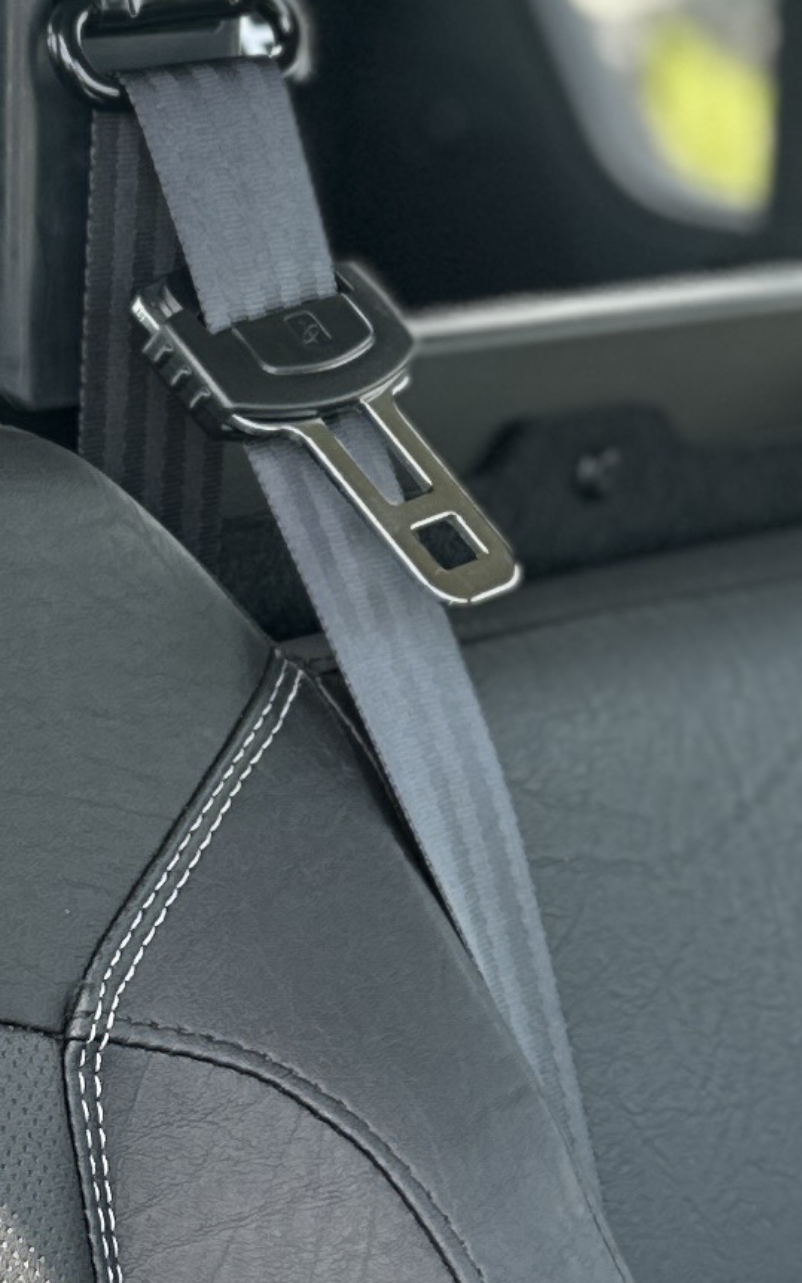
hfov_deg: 10.9
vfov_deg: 17.5
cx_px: -82
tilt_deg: -13.5
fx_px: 4160
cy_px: 860
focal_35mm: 119
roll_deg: -2.2
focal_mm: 6.86
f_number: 1.78
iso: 80
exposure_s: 1/337
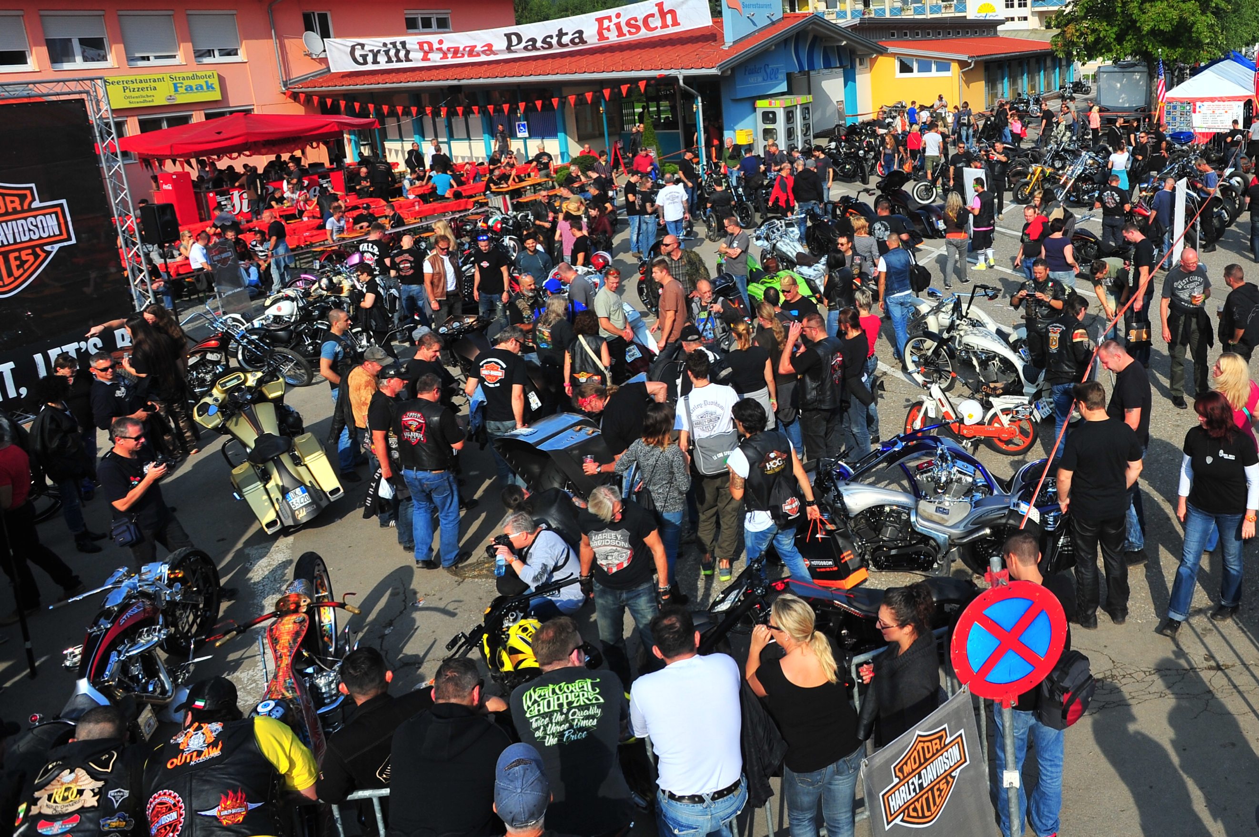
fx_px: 699
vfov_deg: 61.9
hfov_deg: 84.0
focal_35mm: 20
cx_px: 630
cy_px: 418
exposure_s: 1/800
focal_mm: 20
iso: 400
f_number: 5.6
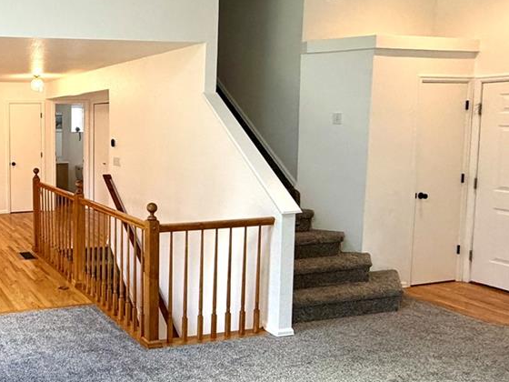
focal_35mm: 36
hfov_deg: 45.1
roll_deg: +0.8
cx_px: 24
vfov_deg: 39.6
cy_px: 166
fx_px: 529
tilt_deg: -5.1
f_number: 2.2
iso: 250
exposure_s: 1/120
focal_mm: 2.22
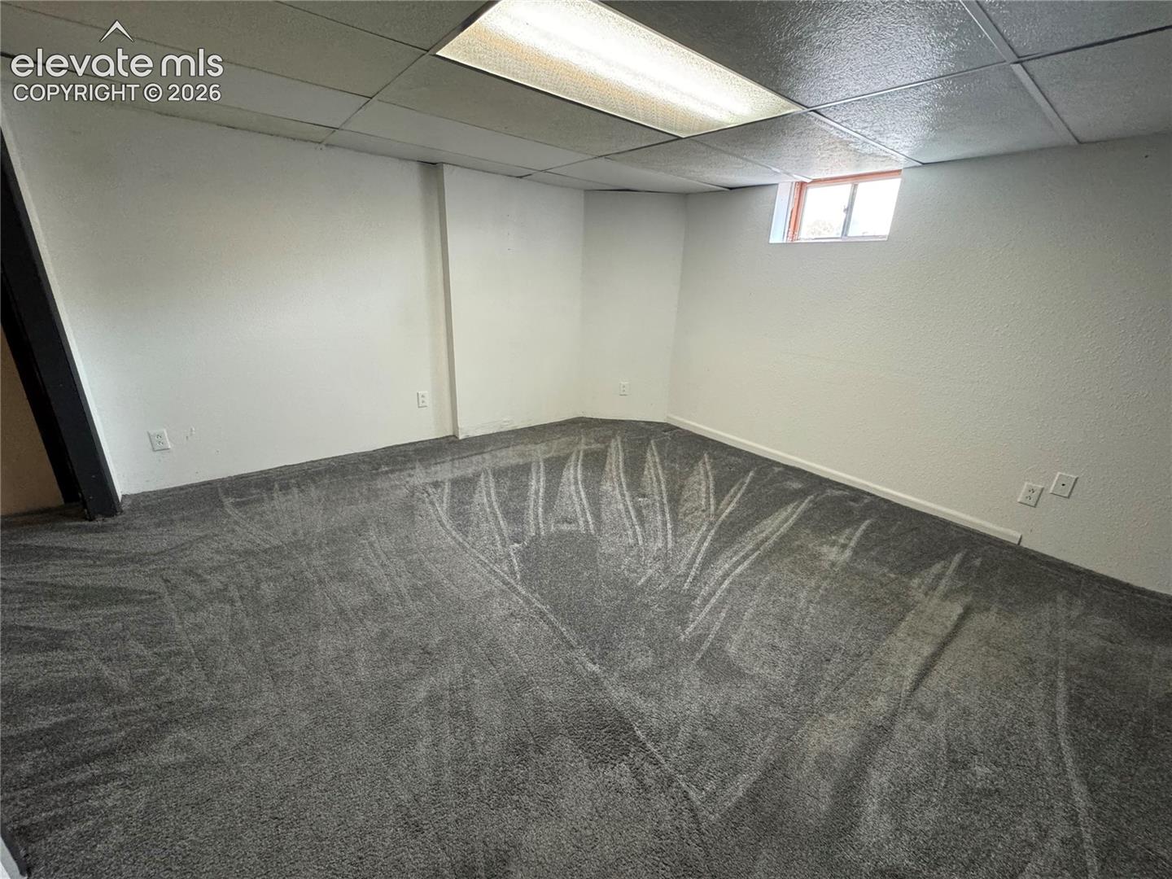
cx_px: 586
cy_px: 440
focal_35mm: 14
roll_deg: -2.7
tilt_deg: -20.3
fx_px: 474
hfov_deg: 102.1
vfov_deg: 85.7
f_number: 2.2
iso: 400
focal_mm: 2.22
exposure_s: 1/60
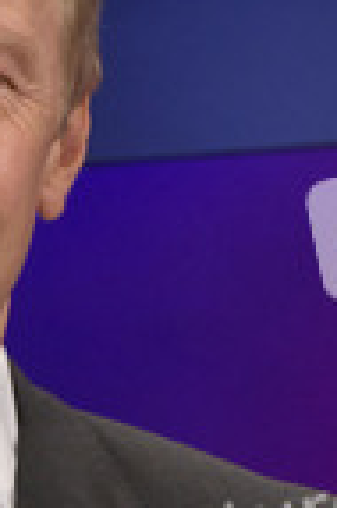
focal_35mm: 106
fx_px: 1492
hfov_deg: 12.4
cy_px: 394
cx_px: -117
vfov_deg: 19.1
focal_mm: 38
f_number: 6.3
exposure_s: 1/200
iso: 2500
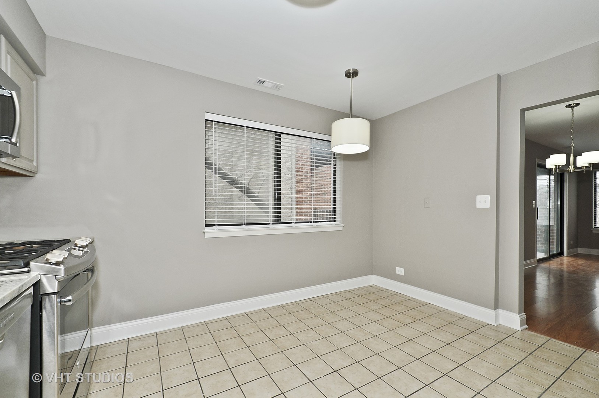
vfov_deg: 77.2
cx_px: 300
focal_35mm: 15
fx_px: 249
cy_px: 199
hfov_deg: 100.5
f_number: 7.1
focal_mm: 10
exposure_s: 1/100
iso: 250
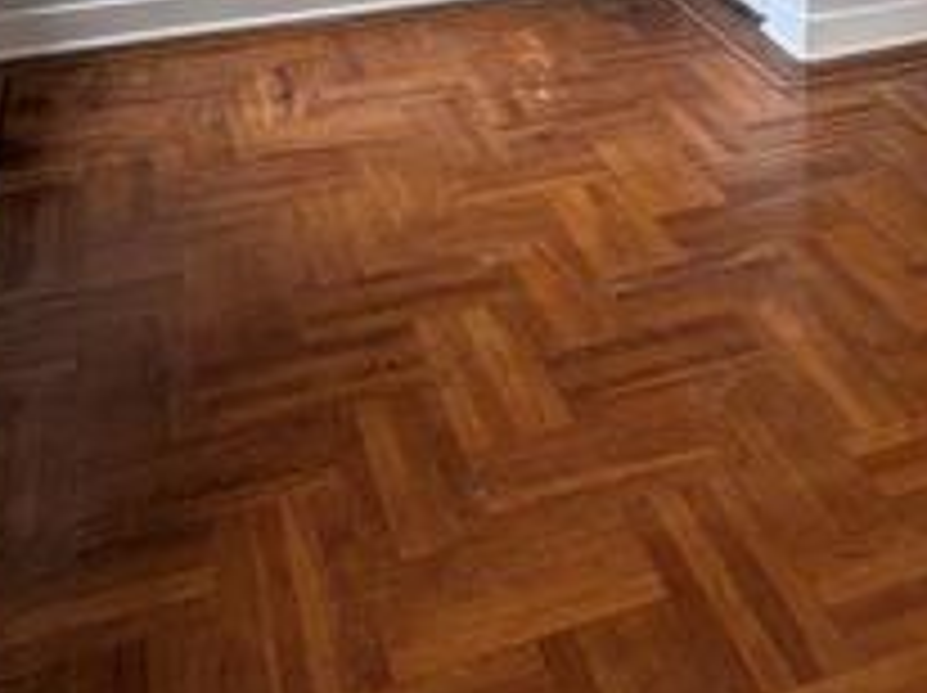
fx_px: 1311
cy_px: -306
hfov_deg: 38.5
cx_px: 616
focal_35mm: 49
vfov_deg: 24.2
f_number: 2.2
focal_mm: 2.22
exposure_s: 1/120
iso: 160
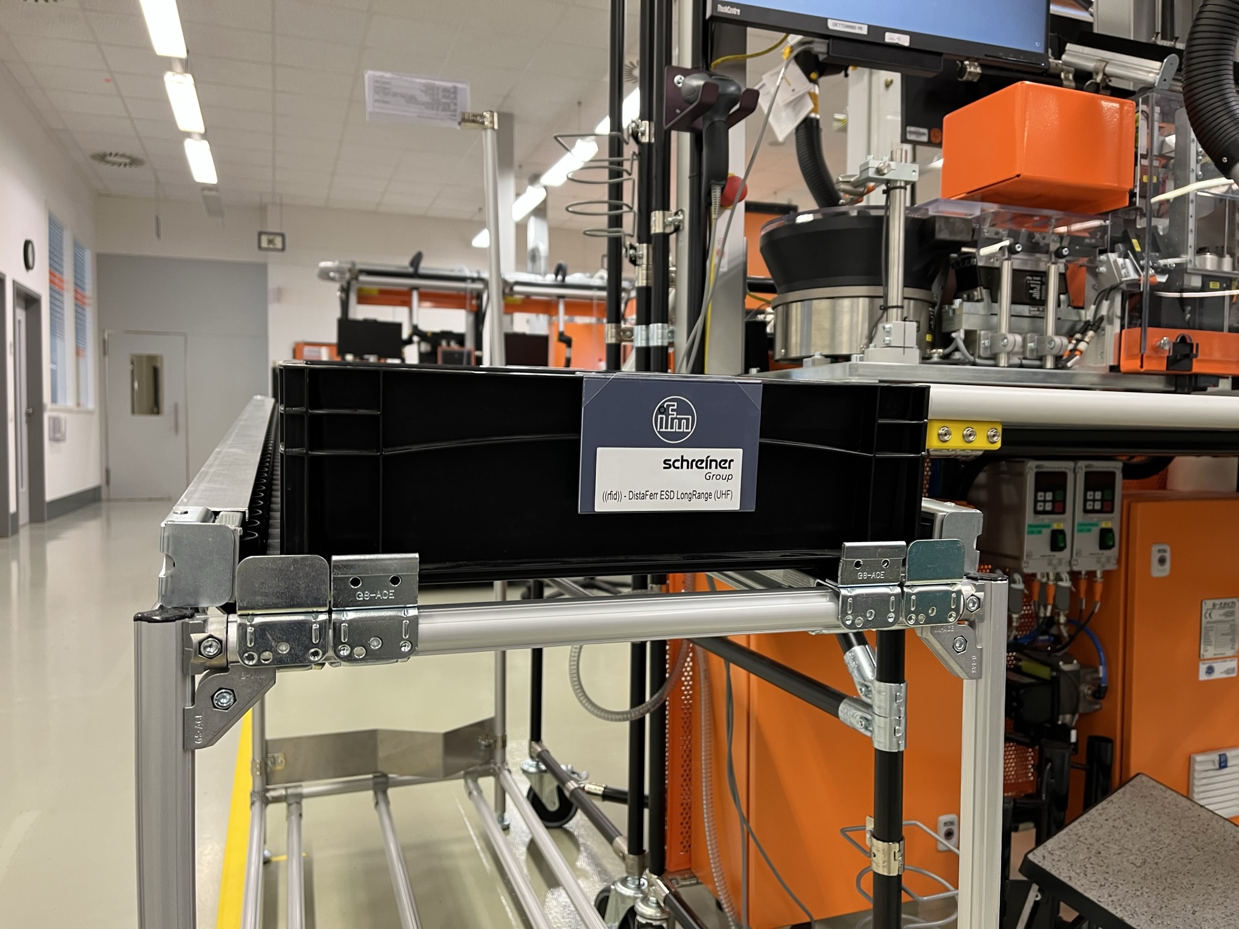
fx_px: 931
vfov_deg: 53.1
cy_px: 464
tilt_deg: -2.5
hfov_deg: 67.3
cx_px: 620
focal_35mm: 26
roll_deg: +0.1
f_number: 1.6
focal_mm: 5.1
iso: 100
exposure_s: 1/50
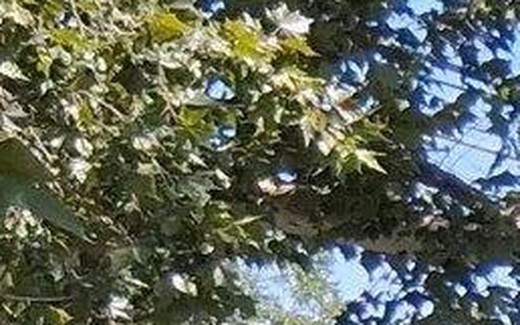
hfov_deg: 8.3
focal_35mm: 219
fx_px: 3102
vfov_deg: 5.6
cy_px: 959
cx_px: 1493
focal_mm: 3.98
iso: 25
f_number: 1.8
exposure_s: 1/328
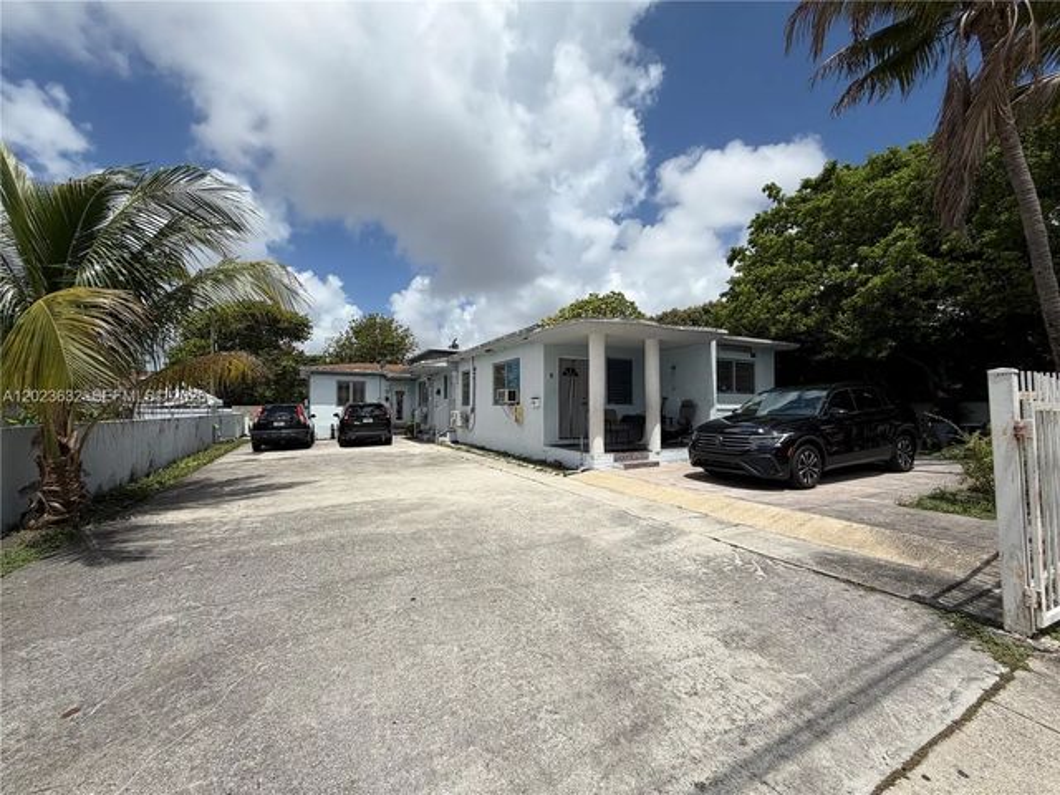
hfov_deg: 102.1
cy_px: 398
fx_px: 429
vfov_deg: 85.7
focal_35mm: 14
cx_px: 530
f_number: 2.2
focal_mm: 2.22
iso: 20
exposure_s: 1/1901
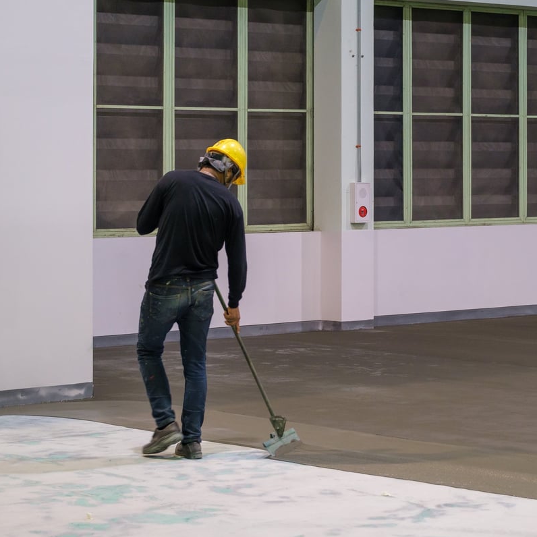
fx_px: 1685
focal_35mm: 96
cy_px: 269
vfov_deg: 18.1
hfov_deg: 18.1
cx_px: 349
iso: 1600
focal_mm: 50
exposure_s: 1/160
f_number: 2.8
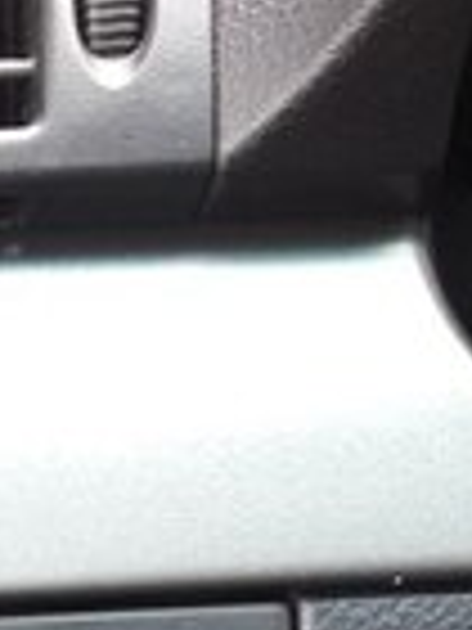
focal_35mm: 99
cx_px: -297
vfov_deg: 17.6
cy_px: 968
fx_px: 1800
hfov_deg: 13.8
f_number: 1.9
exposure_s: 1/33
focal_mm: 3.7
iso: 64
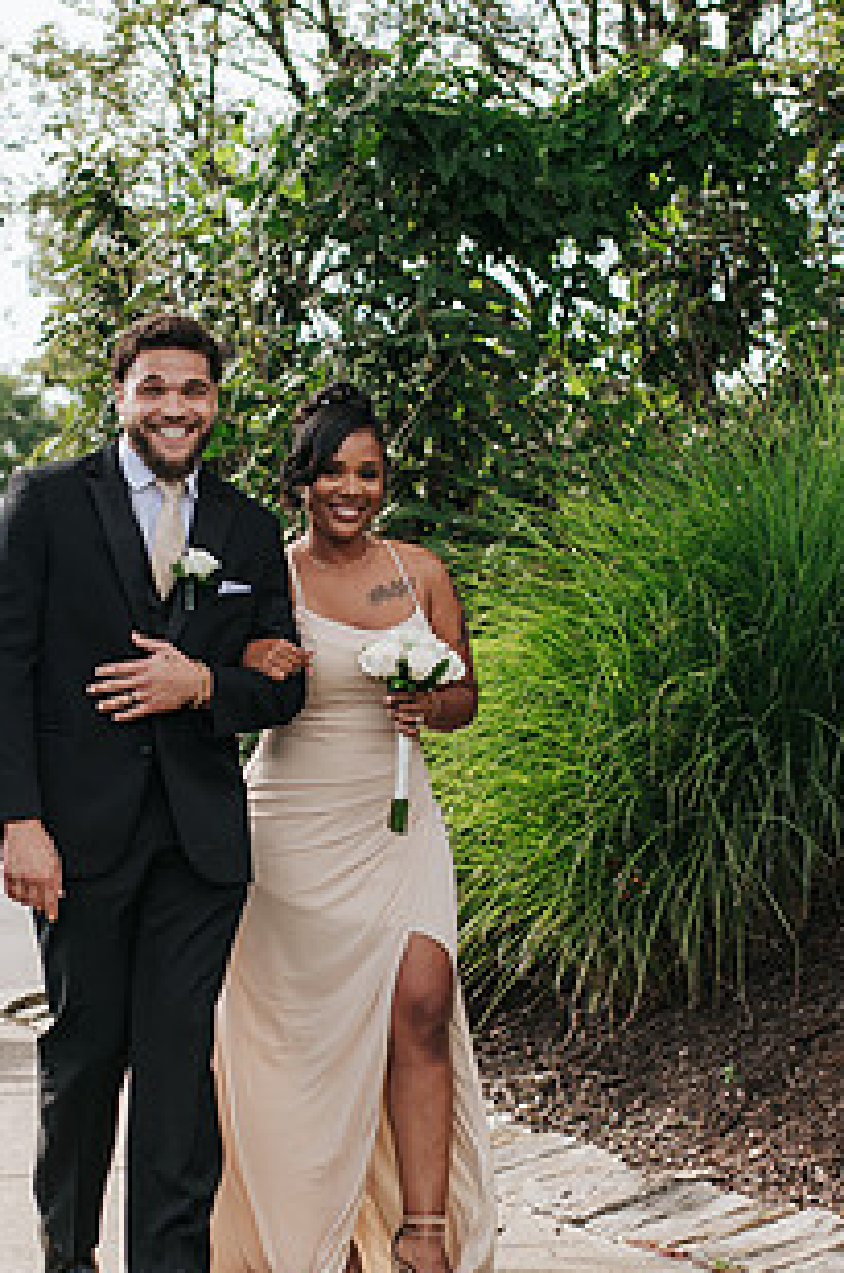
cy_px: 927
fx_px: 4163
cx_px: 390
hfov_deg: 11.6
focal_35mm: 118
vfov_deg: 17.3
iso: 250
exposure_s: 1/1600
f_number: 2.8
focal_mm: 35
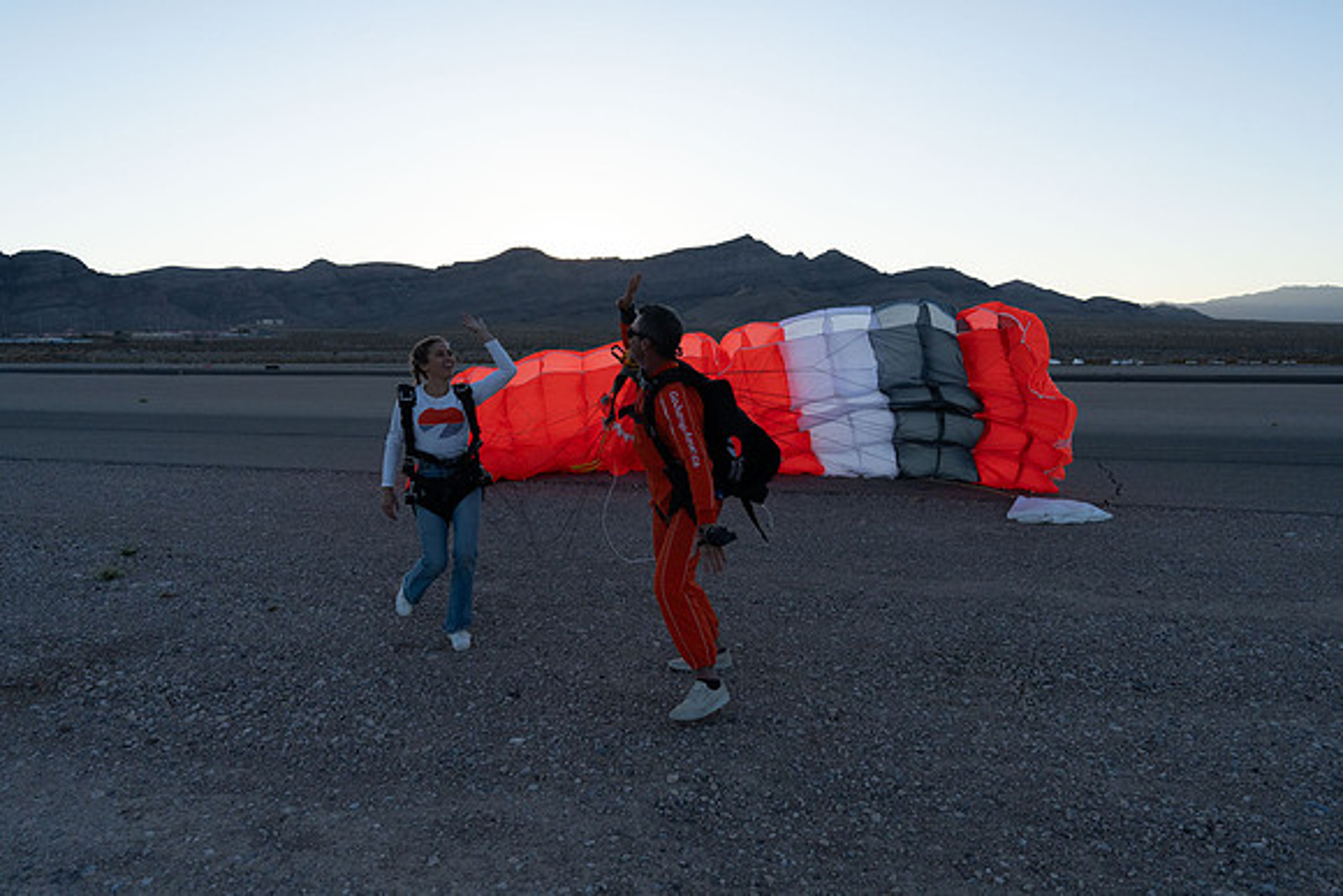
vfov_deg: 53.2
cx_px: 672
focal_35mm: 24
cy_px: 448
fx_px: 896
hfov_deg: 73.7
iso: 1250
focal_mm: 24
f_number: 5.6
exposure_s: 1/2000
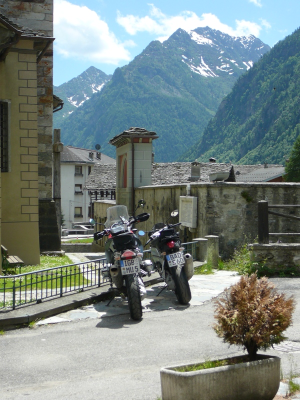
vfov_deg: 31.7
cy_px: 200
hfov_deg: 24.0
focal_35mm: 61
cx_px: 150
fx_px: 705
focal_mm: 9.1
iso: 80
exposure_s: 1/640
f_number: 3.6
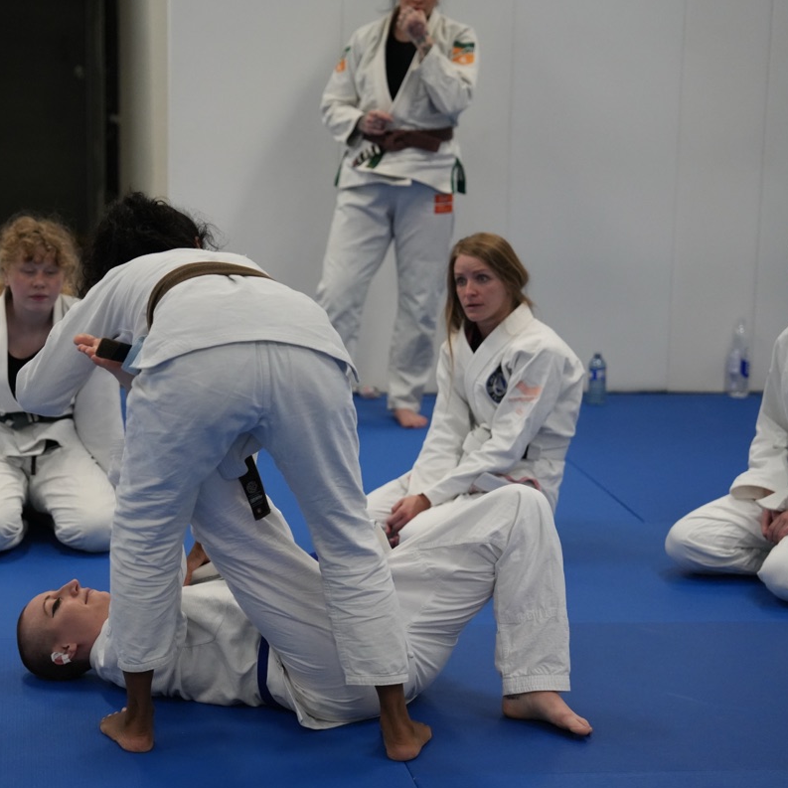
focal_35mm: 90
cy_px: 396
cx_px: 222
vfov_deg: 19.3
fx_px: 2318
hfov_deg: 19.2
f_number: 2.8
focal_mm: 70
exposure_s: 1/800
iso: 4000
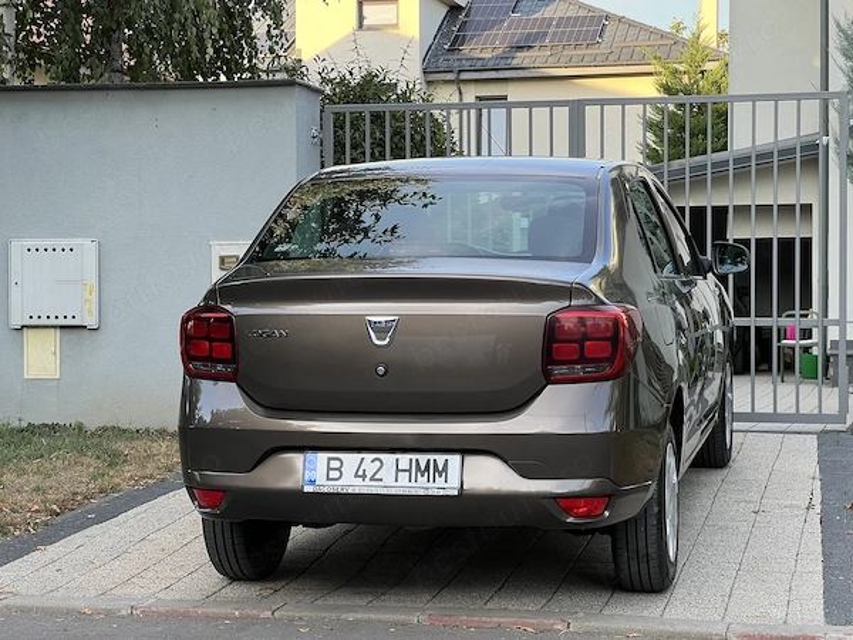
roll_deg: +0.4
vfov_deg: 19.1
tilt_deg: -0.9
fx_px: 1897
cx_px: 426
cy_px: 320
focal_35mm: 77
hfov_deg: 25.3
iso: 50
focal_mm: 9
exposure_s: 1/99
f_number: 2.8
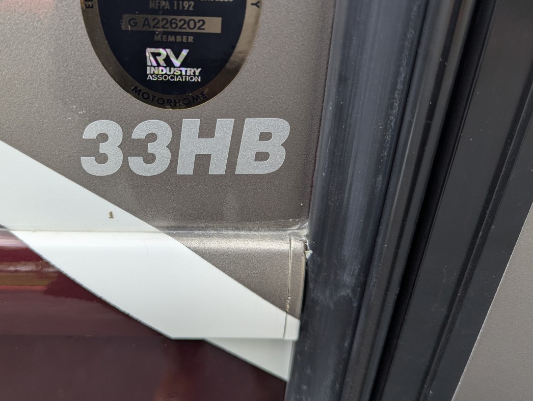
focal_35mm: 32
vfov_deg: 44.3
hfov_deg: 56.0
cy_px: 188
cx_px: 196
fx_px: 494
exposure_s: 1/341
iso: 47
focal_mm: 6.81
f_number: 1.85
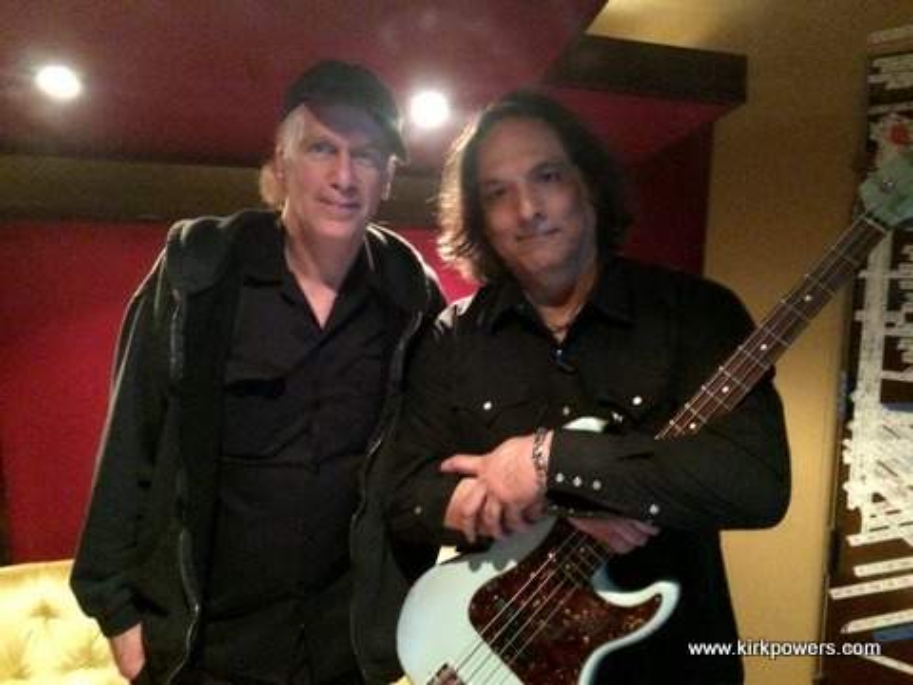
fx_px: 765
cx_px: 456
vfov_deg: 48.2
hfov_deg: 61.7
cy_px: 342
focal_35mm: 29
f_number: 2.2
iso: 1600
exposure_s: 1/15
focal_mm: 4.15
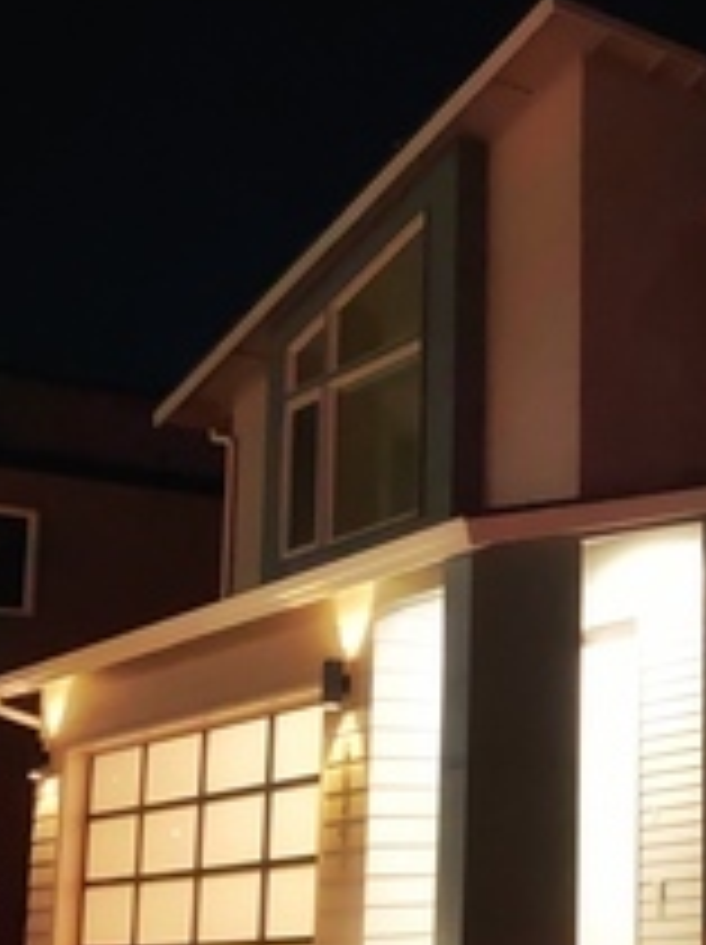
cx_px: 735
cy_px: 666
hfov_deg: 22.5
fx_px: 1689
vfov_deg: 30.9
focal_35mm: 62
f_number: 1.8
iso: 1600
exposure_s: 1/4
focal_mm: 4.25
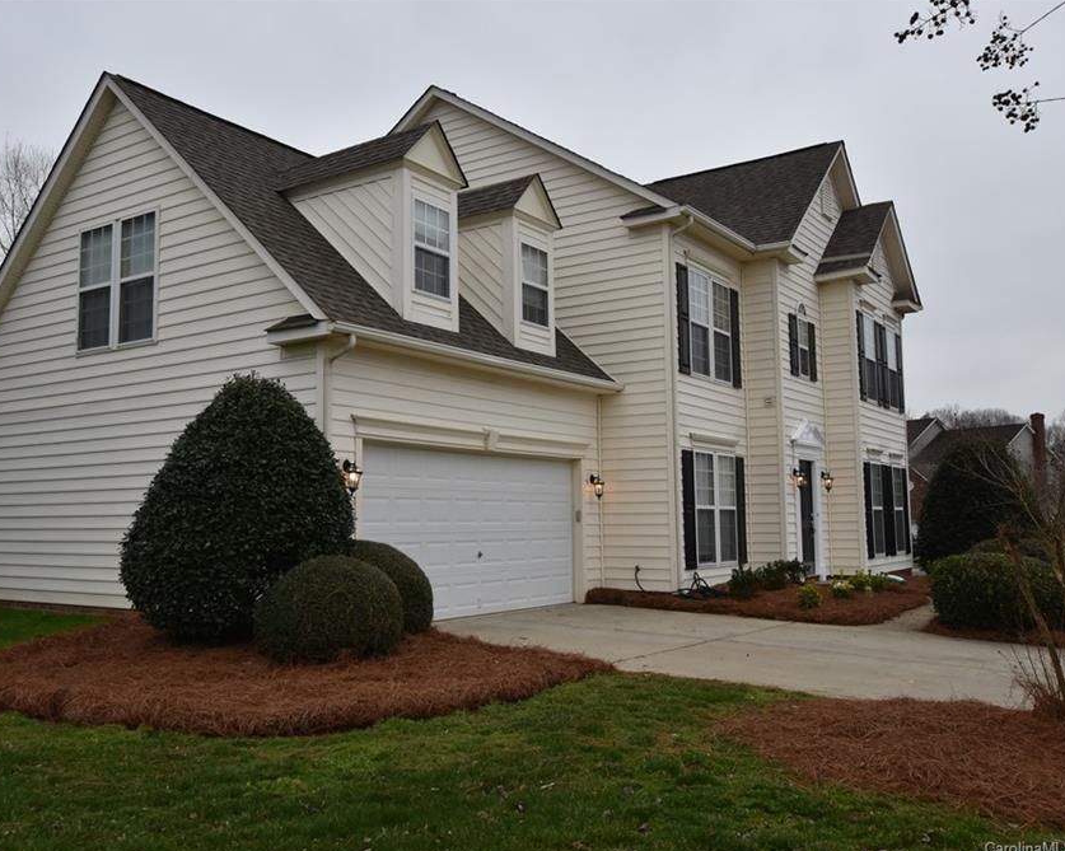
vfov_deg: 47.1
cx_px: 471
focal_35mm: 31
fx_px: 977
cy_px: 426
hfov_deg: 57.0
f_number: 8
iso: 560
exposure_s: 1/500
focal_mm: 18
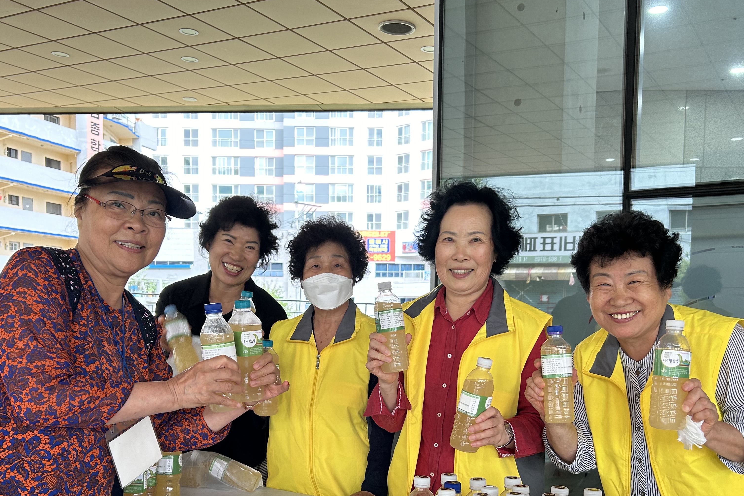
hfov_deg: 53.1
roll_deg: +0.0
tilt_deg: -3.9
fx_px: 744
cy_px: 349
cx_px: 366
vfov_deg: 36.3
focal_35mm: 36
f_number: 1.5
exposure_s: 1/60
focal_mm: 5.7
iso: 80
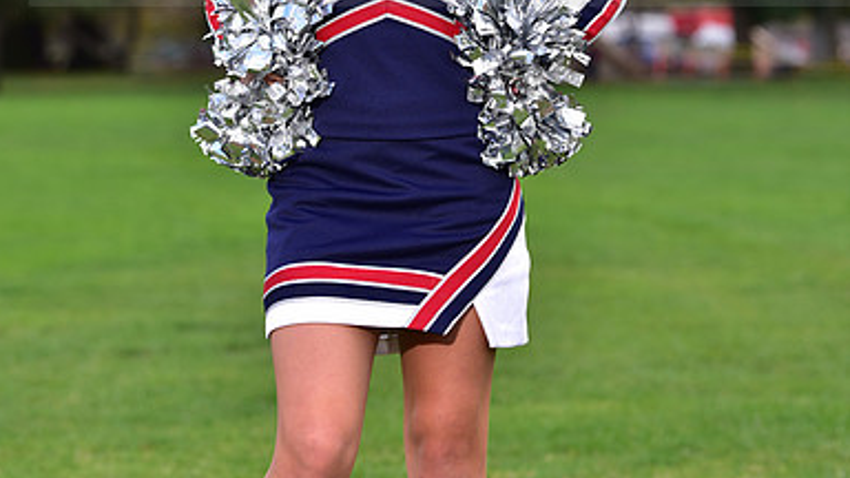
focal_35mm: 174
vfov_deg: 6.9
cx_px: 424
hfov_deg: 12.4
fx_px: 3922
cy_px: -64
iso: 200
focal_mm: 110
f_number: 4.5
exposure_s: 1/250
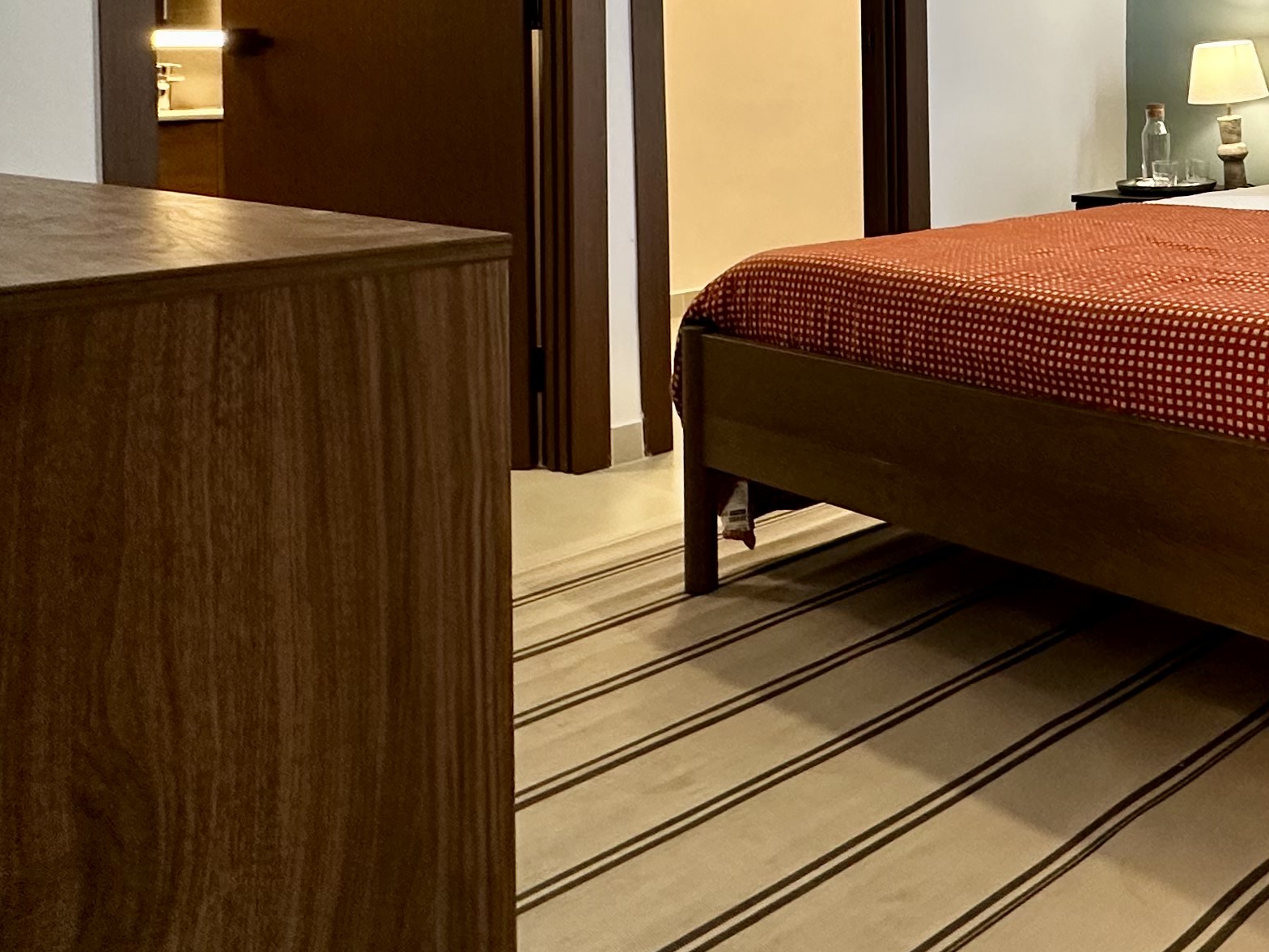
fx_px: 1320
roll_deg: +0.3
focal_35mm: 36
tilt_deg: +0.5
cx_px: 1237
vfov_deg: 36.8
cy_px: 69
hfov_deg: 44.5
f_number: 2.2
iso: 250
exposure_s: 1/60
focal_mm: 2.22
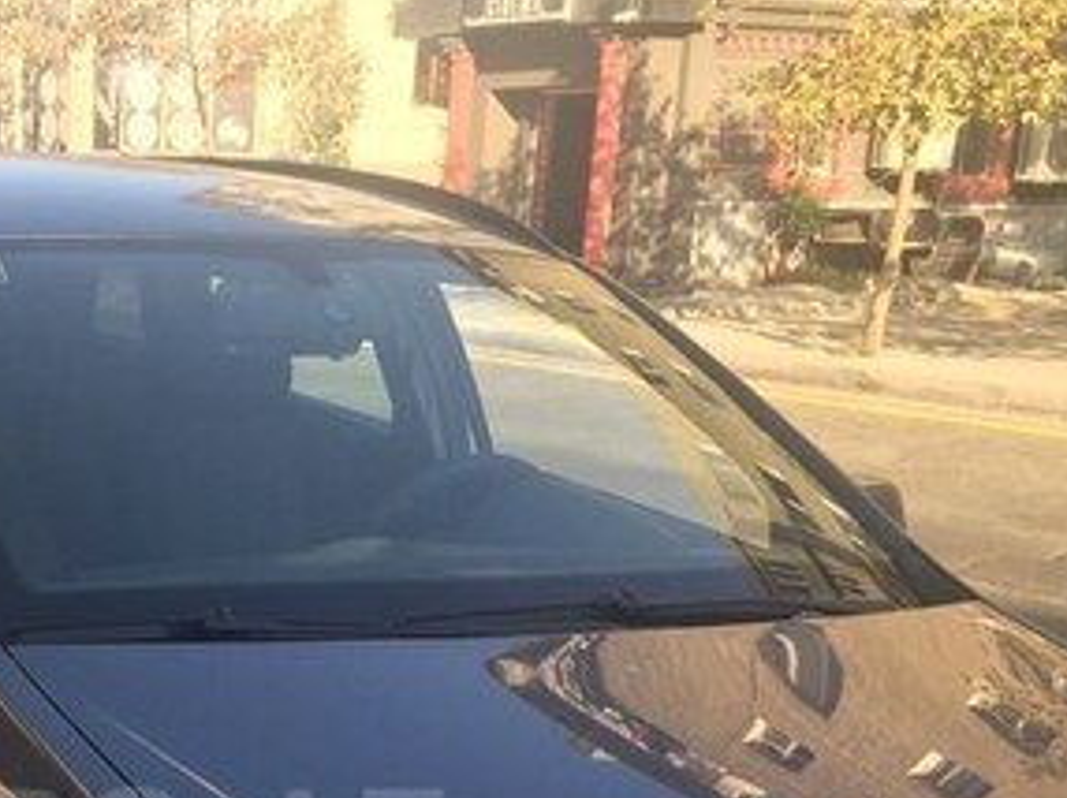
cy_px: 845
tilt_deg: -17.9
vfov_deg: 21.0
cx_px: 63
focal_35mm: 67
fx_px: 2063
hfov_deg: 27.7
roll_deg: -3.0
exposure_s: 1/408
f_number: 2.2
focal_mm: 4.15
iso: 32
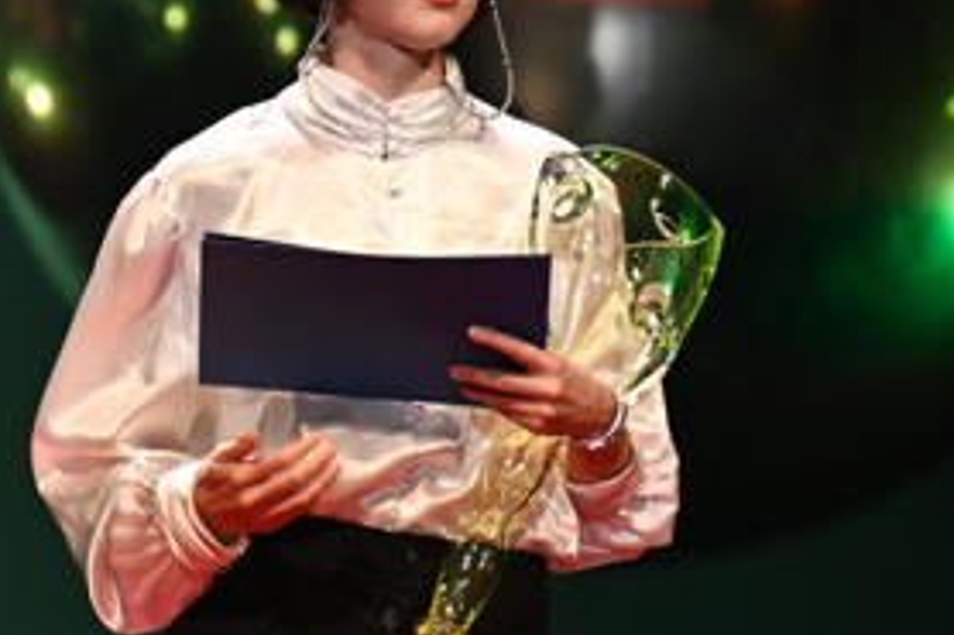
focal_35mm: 744
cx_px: -209
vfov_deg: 1.8
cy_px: 371
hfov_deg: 2.8
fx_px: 19704
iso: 2500
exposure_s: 1/320
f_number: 2.8
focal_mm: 200
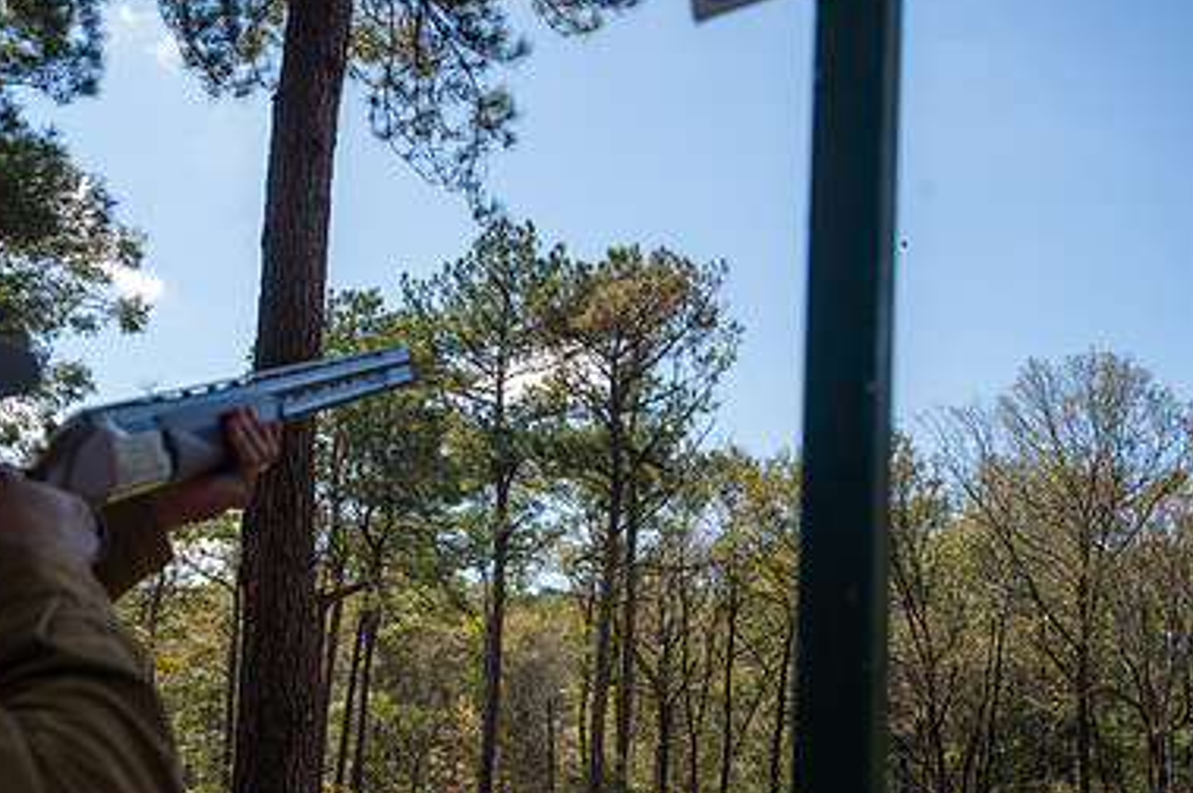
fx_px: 1622
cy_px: 585
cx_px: 365
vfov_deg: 27.1
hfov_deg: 39.7
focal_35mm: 49
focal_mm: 32
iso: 80
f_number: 6.3
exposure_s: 1/250
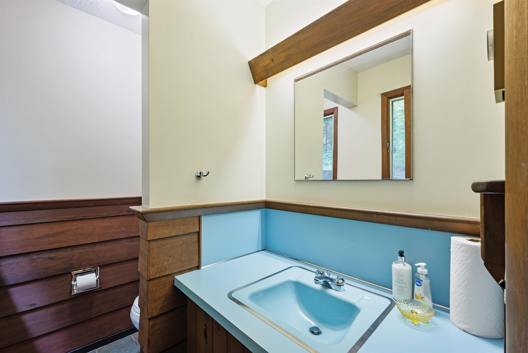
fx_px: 227
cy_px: 176
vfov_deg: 75.5
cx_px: 264
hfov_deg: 98.5
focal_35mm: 16
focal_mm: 15.5
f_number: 11
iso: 200
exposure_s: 8
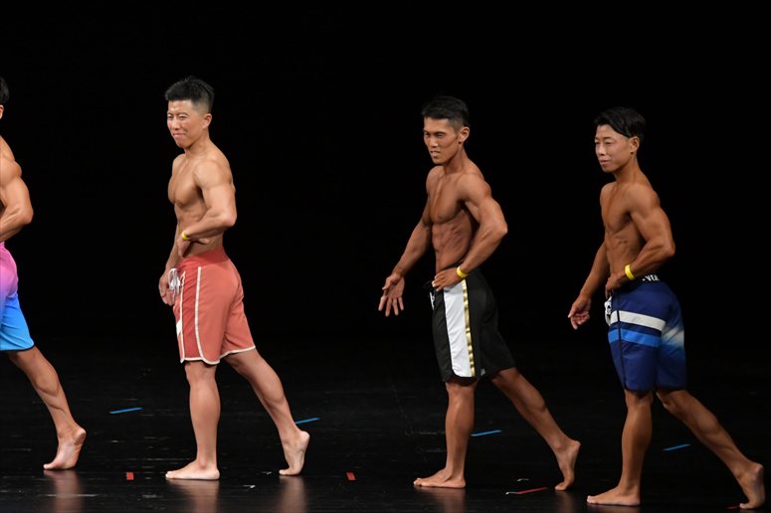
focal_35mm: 270
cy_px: 256
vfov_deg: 5.1
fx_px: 5780
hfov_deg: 7.6
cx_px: 386
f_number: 5.6
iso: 3200
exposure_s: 1/400
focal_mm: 180
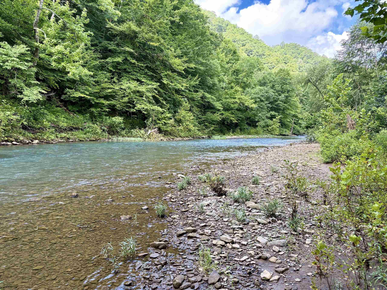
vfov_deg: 53.1
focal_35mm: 26
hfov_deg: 67.3
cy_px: 145
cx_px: 194
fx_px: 291
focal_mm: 5.96
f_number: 1.6
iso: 50
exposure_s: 1/259
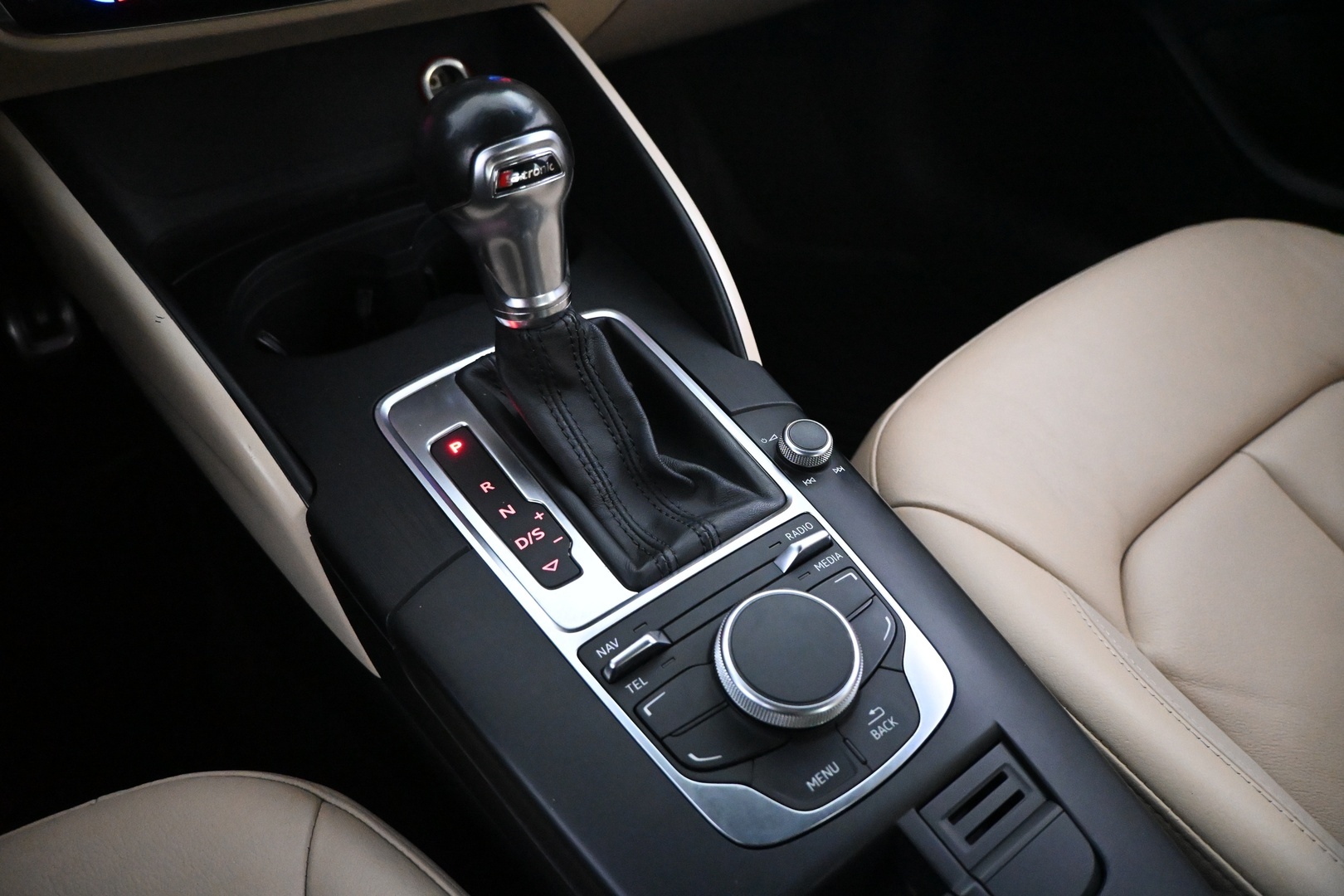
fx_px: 896
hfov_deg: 73.7
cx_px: 672
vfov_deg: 53.1
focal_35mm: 24
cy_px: 448
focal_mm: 16
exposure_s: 1/60
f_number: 3.5
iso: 9000
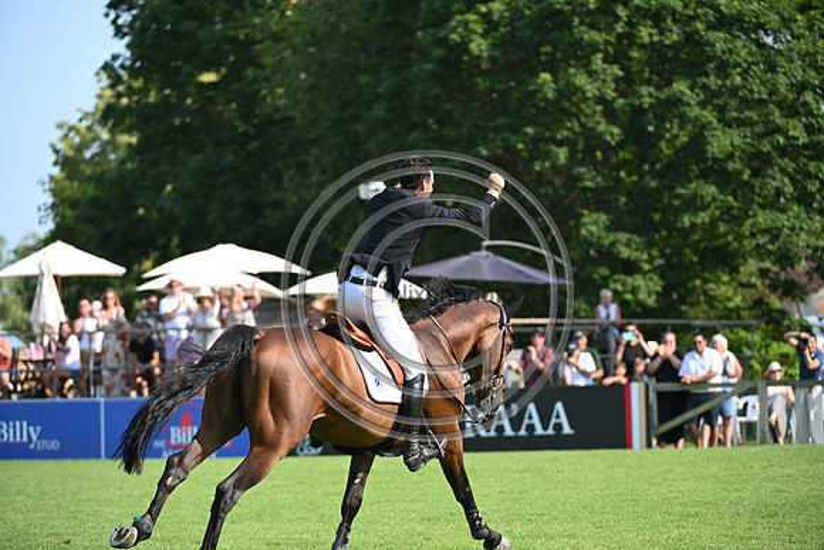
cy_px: 275
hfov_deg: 10.3
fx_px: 4579
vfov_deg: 6.9
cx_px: 412
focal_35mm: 200
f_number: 4.5
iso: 400
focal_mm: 200
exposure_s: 1/1250
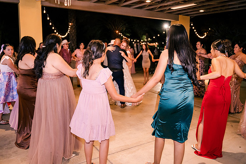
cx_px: 123
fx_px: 191
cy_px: 82
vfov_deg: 46.4
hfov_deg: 65.5
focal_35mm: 28
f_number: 2.8
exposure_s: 1/200
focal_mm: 28
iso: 3200
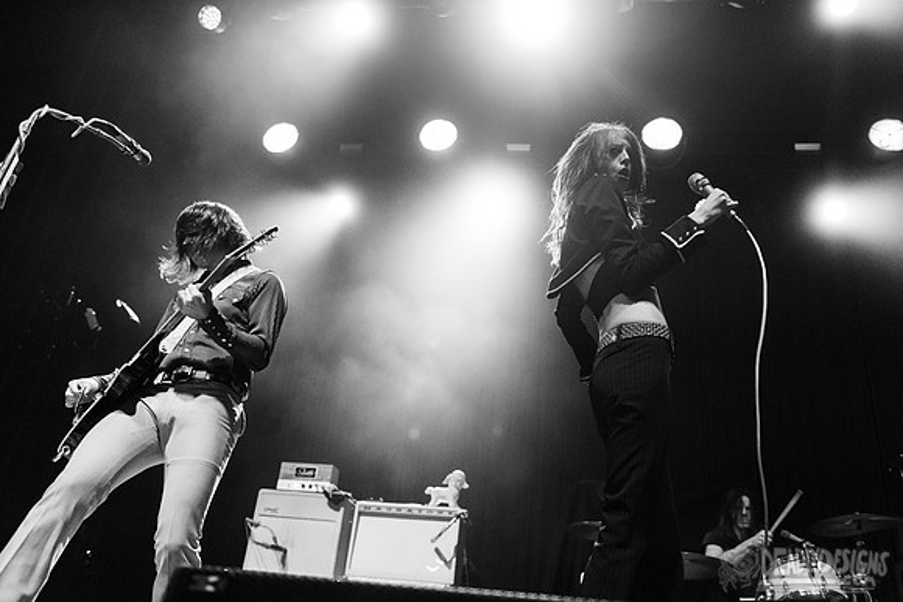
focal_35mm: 31
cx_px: 452
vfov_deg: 42.3
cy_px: 301
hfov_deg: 60.3
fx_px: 778
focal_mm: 31
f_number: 3.2
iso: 2500
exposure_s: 1/250
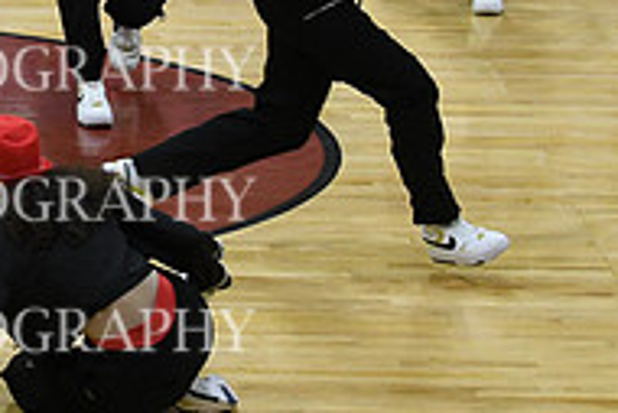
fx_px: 5875
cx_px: -215
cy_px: -128
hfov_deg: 6.0
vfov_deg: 4.0
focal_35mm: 342
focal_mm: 75
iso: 3200
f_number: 3.5
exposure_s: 1/400
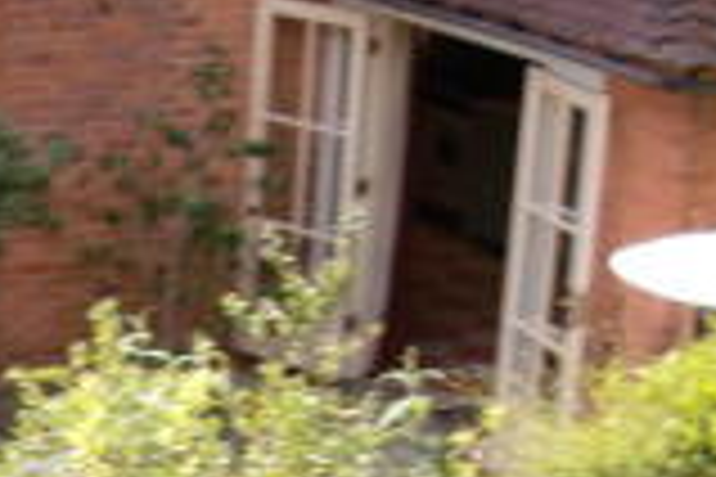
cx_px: -223
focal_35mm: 137
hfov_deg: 14.3
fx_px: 2725
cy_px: 466
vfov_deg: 9.9
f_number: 2.8
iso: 64
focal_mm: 6.3
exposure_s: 1/250
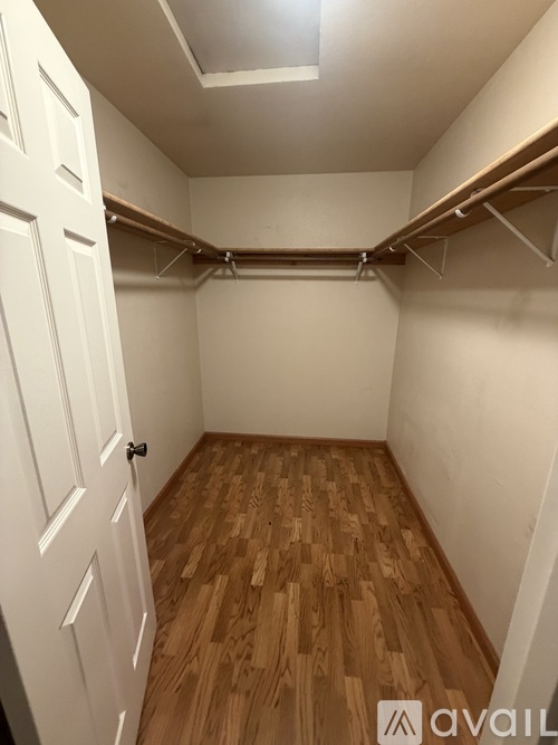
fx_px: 301
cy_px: 372
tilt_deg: -12.3
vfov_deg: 102.1
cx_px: 279
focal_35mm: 14
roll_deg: -0.8
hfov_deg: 85.7
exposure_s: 1/60
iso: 400
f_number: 2.2
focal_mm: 2.22
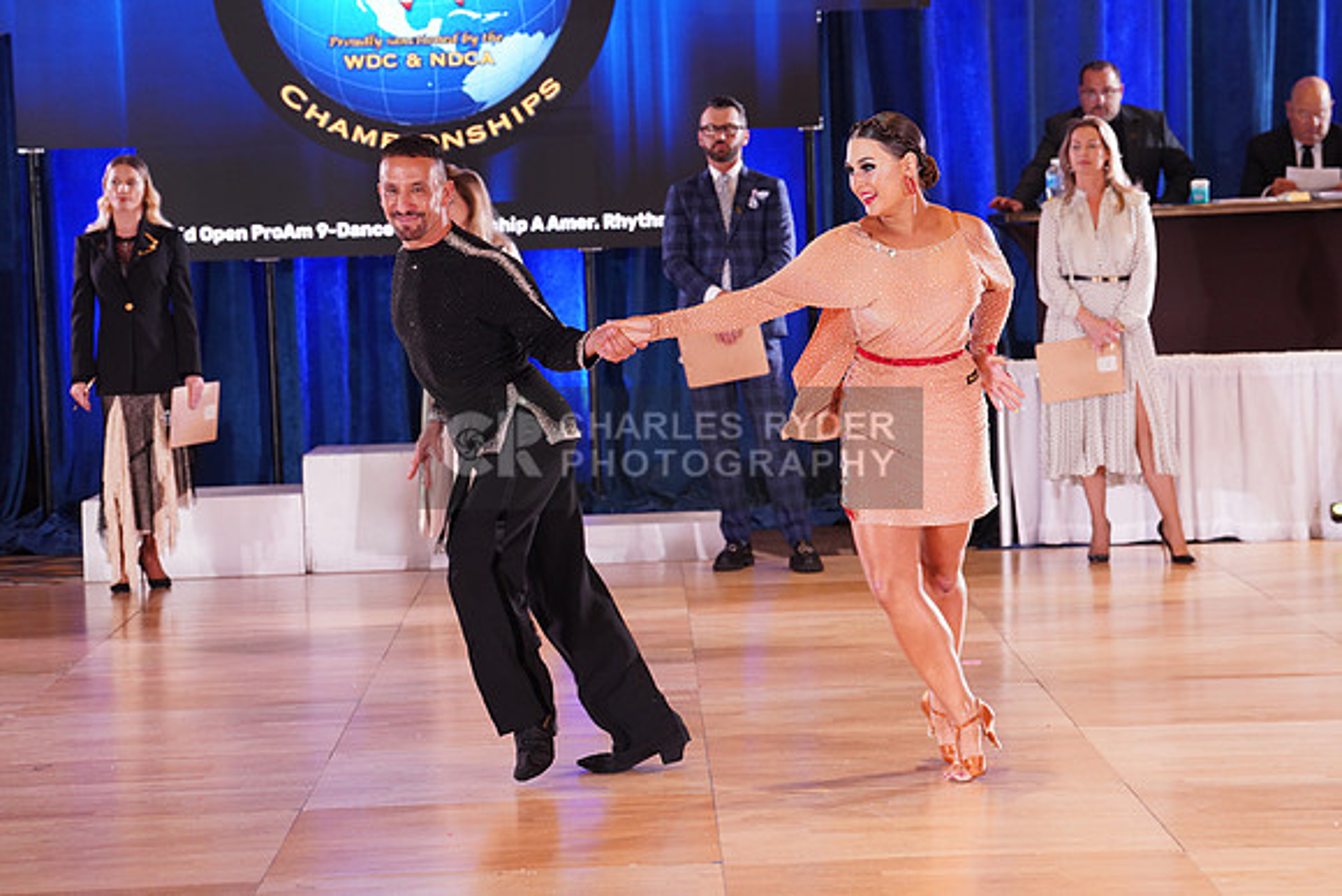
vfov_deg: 13.4
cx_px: 671
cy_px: 448
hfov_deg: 20.0
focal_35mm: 102
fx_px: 3803
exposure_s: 1/160
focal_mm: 102
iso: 1600
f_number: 5
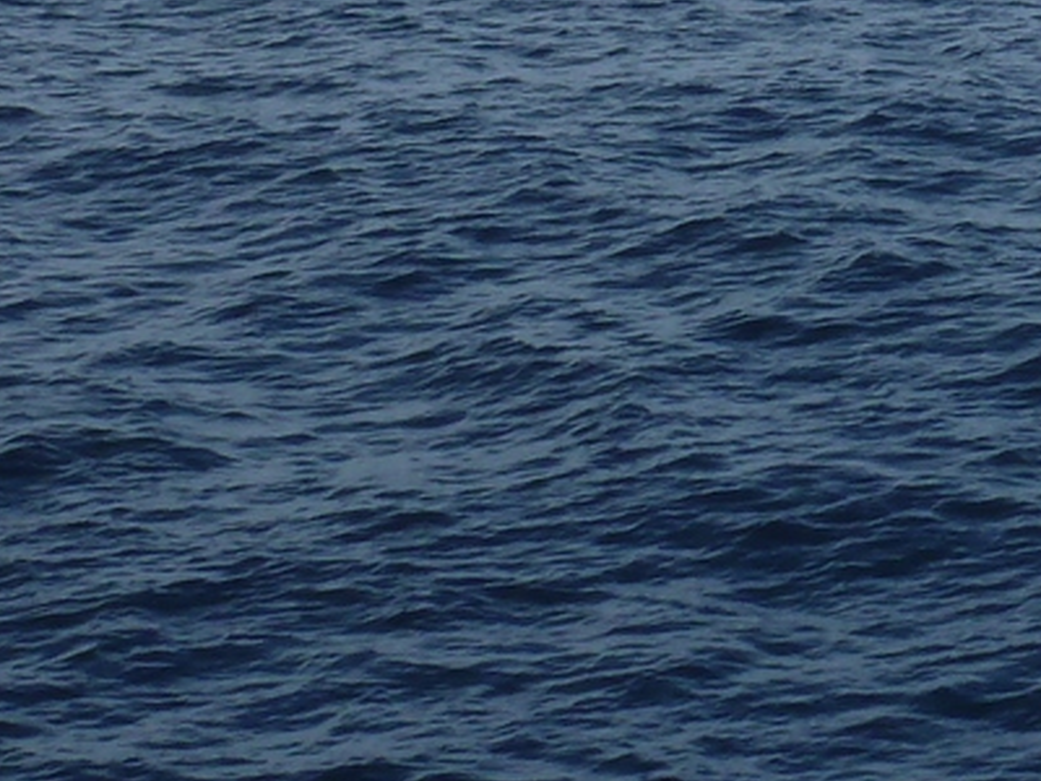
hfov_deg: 13.2
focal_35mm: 140
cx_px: 1658
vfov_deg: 10.0
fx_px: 4210
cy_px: -661
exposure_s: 1/500
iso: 80
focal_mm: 5.7
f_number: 5.6
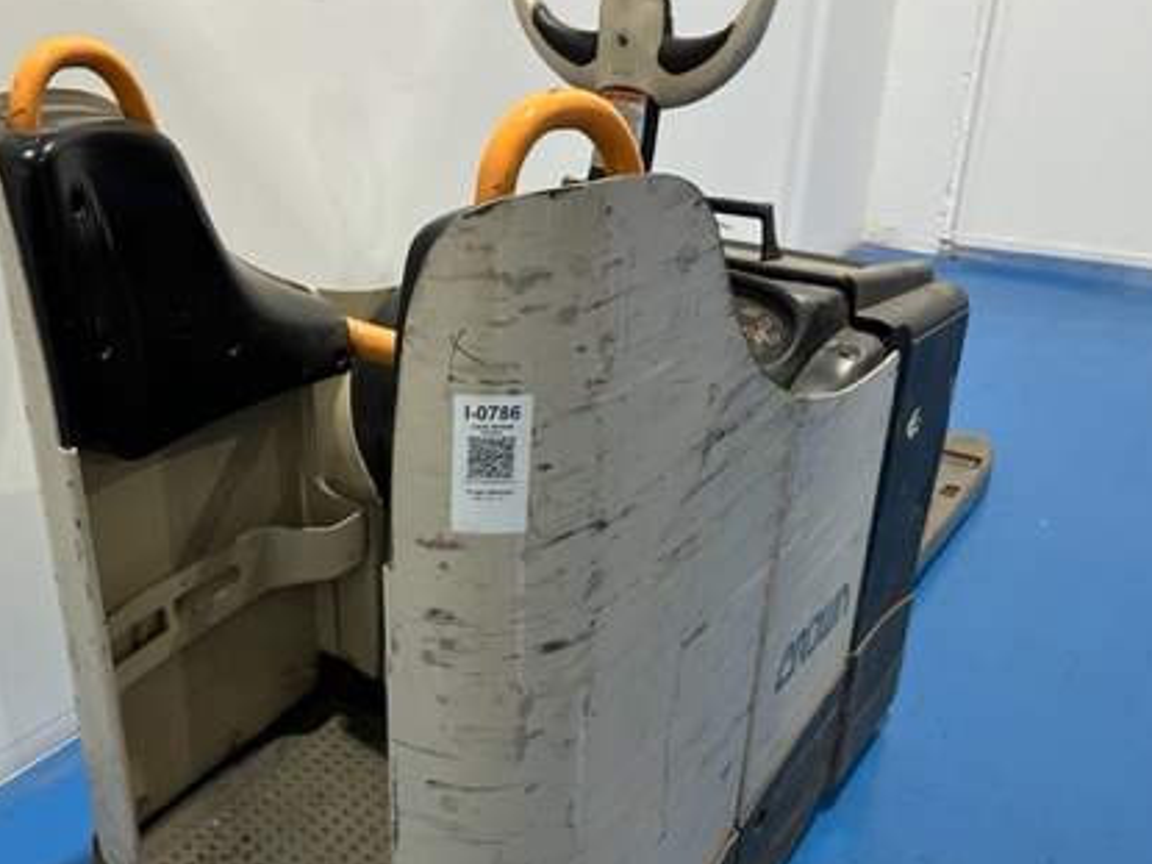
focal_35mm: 37
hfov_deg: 49.7
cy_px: 517
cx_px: 436
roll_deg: +0.7
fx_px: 1231
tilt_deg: -28.3
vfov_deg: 38.5
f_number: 1.78
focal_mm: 6.86
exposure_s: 1/50
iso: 200
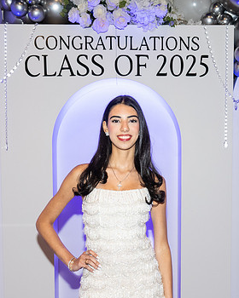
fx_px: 619
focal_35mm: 70
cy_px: 241
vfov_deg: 26.6
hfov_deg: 21.8
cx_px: 146
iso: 1000
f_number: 5.6
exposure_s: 1/80
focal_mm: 24
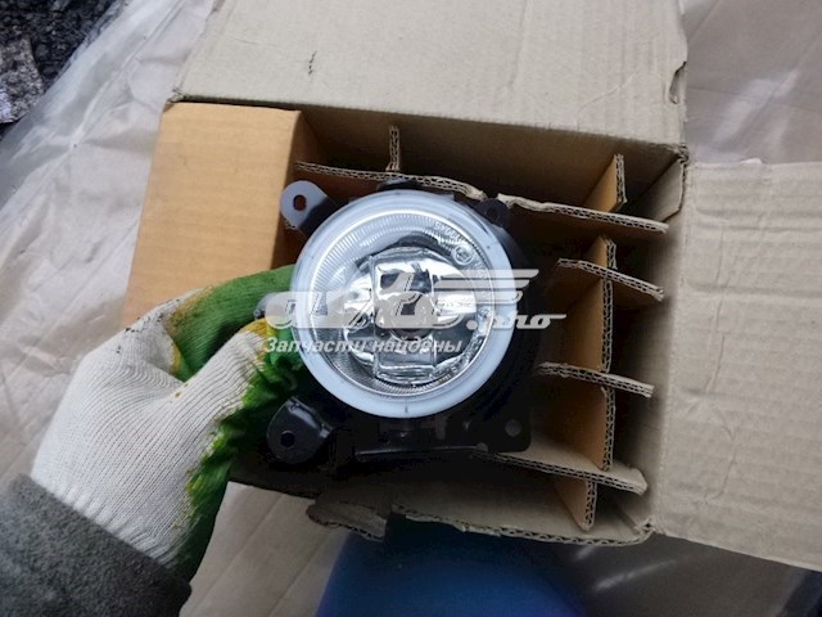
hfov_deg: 69.4
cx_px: 411
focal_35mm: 25
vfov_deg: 54.9
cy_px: 308
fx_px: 594
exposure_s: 1/60
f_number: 3.9
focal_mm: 4.5
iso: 400
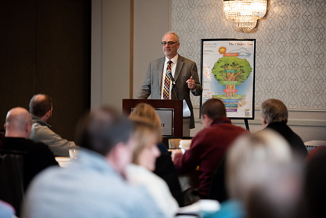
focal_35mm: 140
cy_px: 109
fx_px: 1268
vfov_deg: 9.8
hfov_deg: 14.7
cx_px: 163
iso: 1250
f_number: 3.2
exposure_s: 1/200
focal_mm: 140
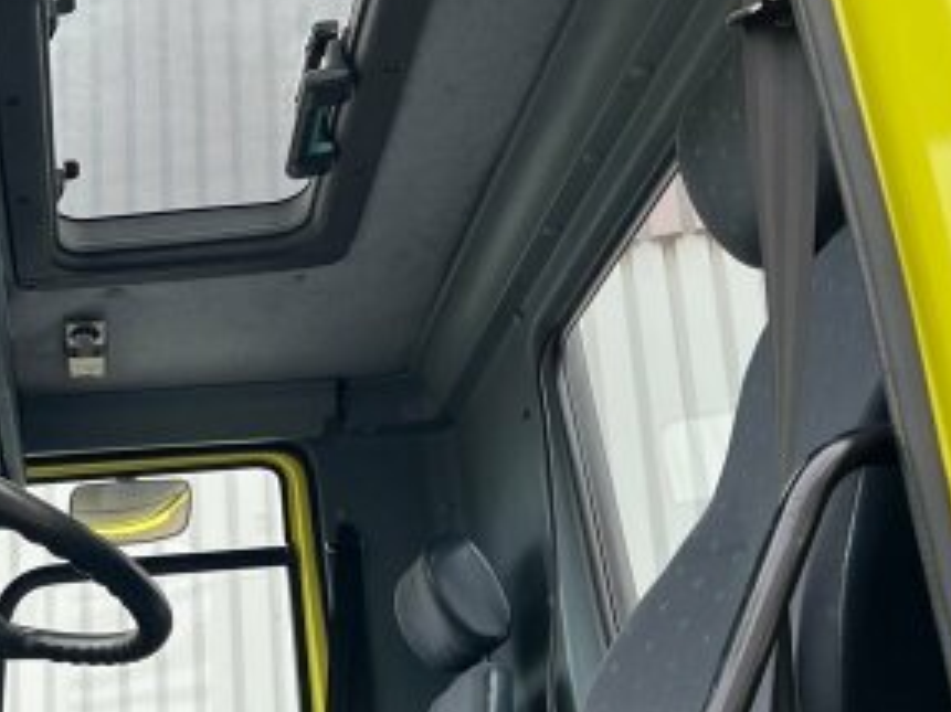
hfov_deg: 31.2
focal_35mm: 58
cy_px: 583
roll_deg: -0.4
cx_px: 36
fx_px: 1593
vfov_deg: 24.7
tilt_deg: +17.5
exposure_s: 1/121
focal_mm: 5.7
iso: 64
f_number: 1.5
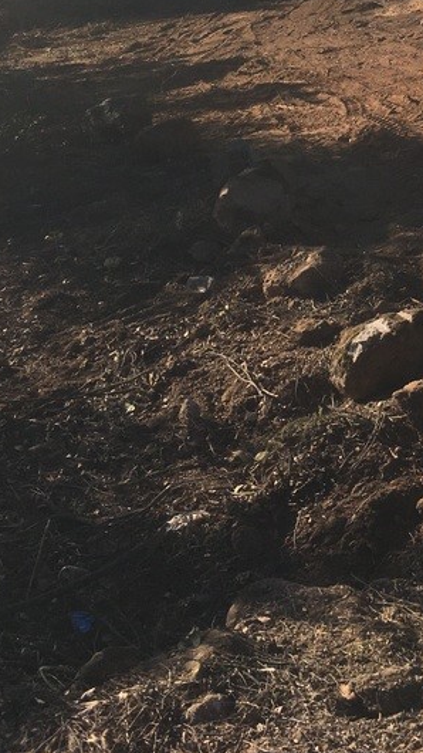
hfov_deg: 18.9
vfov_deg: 32.1
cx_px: 470
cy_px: 30
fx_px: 1217
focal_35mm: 61
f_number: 2.2
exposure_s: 1/1508
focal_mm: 4.15
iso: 25
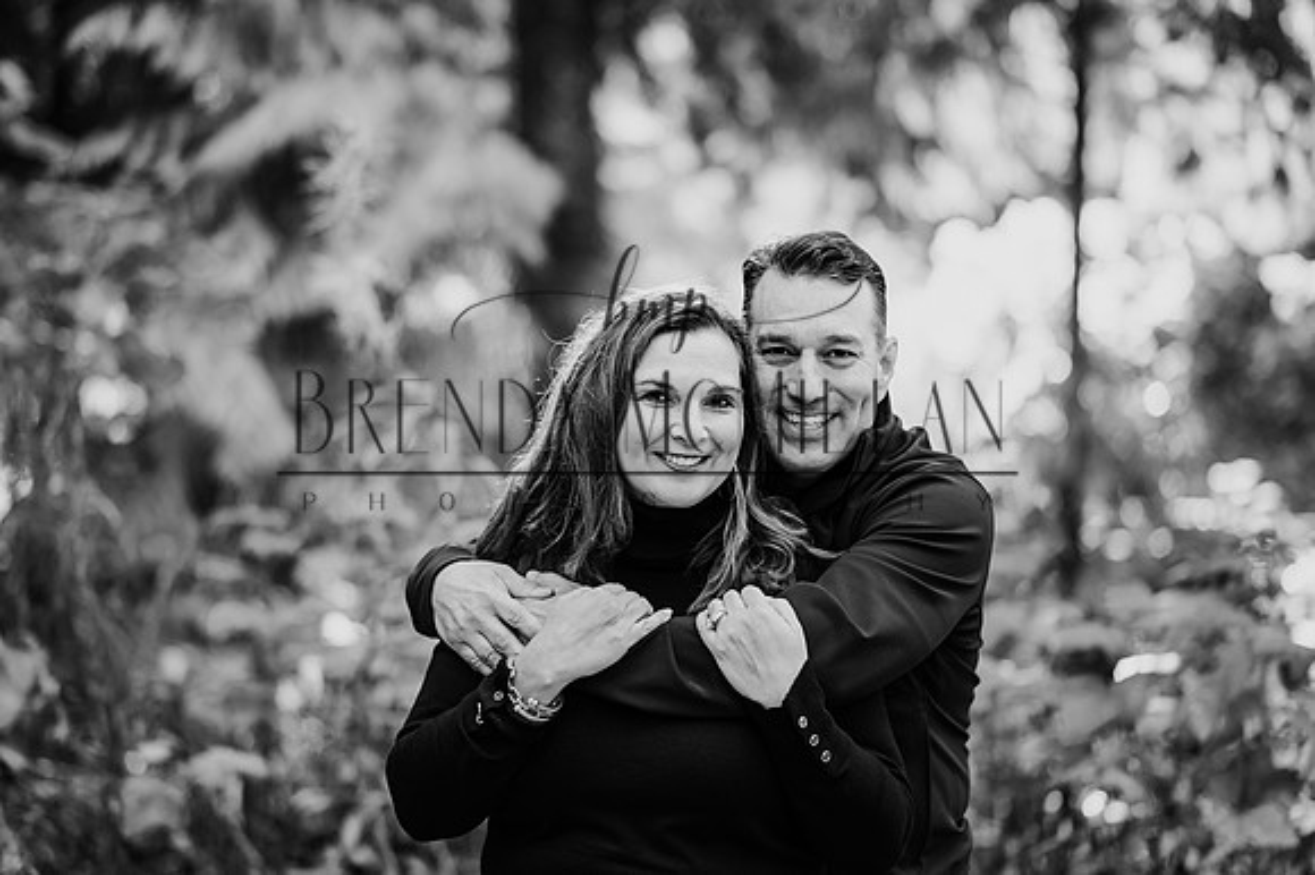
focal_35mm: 85
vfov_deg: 16.1
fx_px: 3103
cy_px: 438
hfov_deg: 23.9
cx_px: 658
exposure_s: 1/640
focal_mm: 85
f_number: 1.8
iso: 500
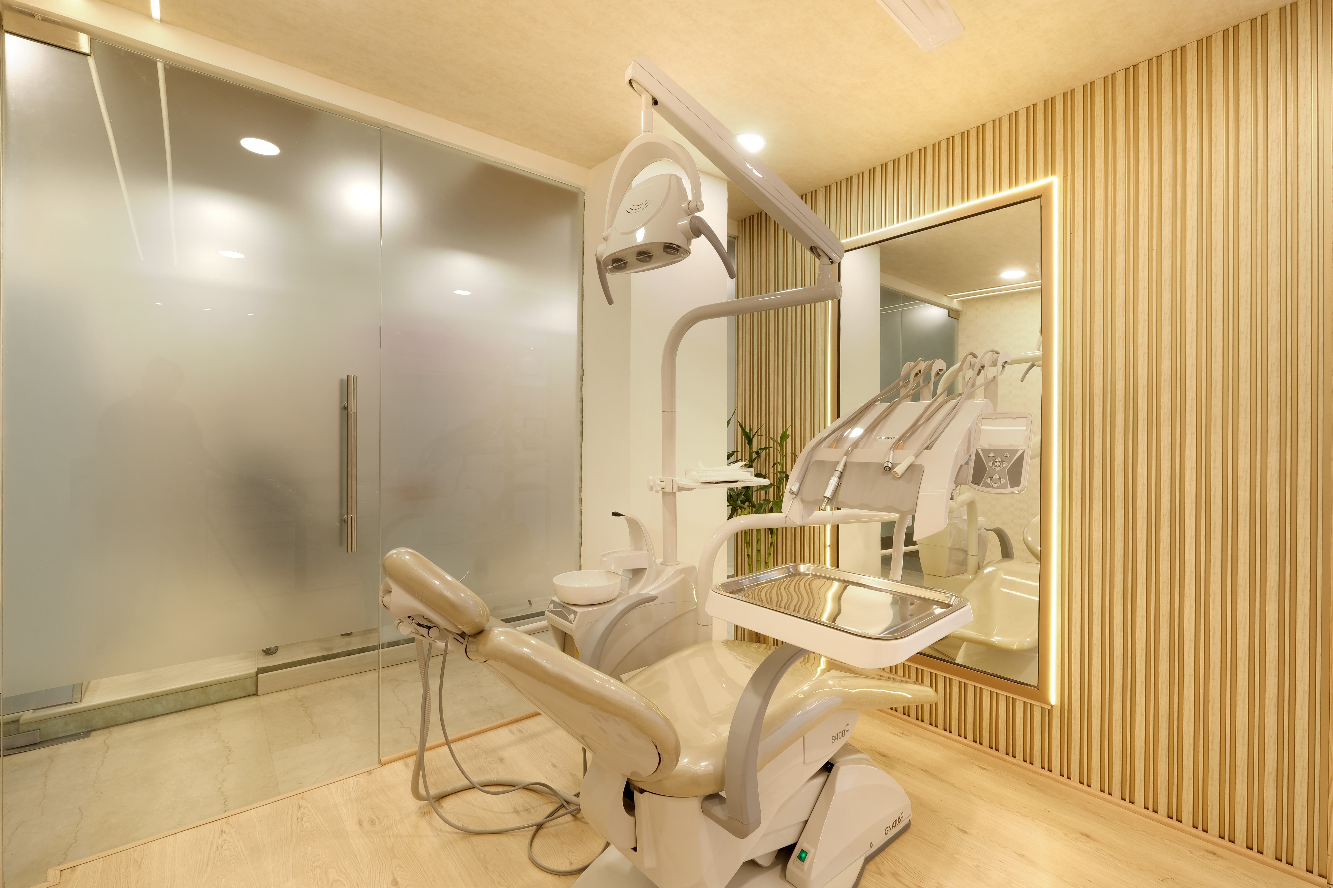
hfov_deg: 100.4
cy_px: 444
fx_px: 555
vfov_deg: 77.3
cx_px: 666
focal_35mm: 15
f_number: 13
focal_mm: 10
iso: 160
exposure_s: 1/6
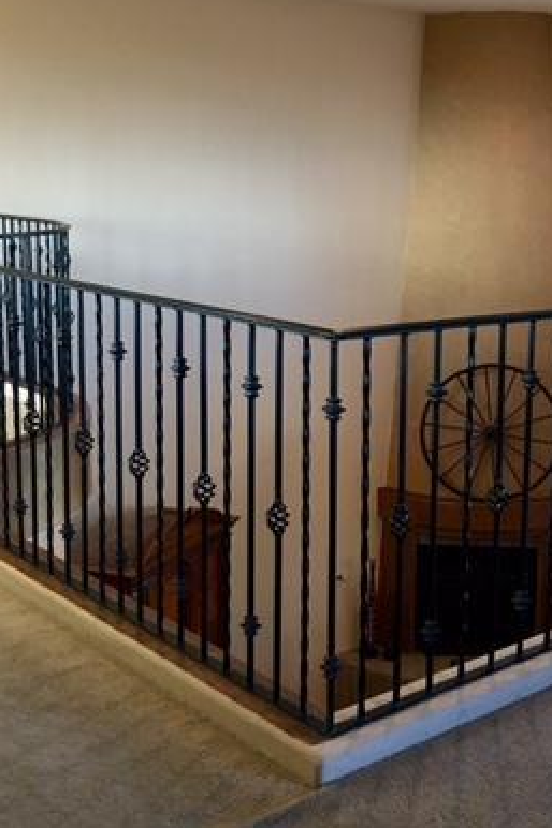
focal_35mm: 50
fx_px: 1151
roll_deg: -1.3
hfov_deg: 26.4
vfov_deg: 39.5
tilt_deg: -7.4
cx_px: 460
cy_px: 350
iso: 100
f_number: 2.2
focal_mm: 4.15
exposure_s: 1/30
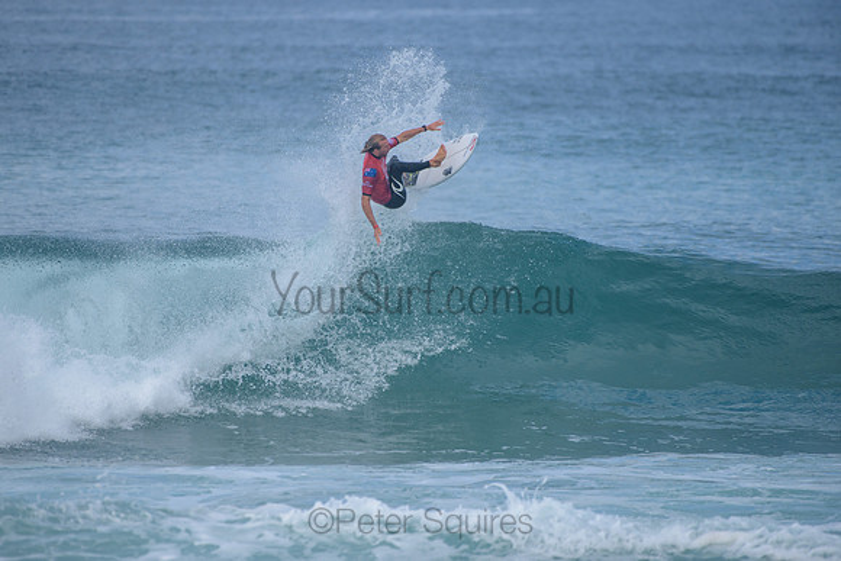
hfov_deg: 3.7
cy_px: 263
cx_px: 389
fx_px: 12887
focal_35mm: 552
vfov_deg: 2.5
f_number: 5.6
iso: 320
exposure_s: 1/2000
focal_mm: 500
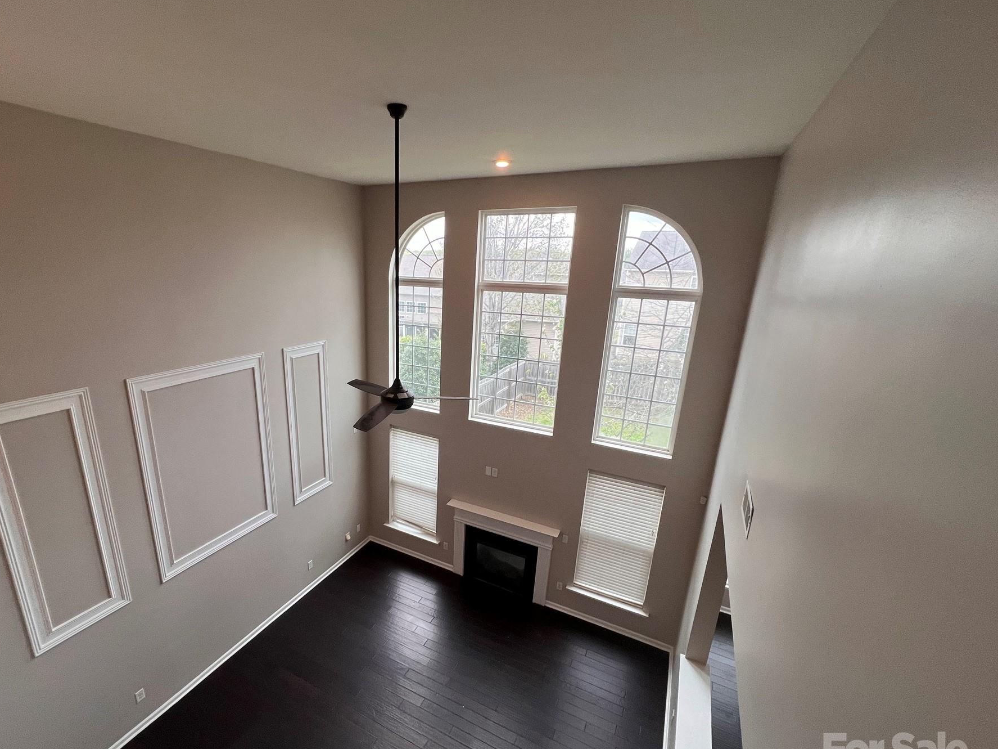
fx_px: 432
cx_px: 433
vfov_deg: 81.6
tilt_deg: -17.1
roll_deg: -1.5
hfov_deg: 97.6
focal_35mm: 15
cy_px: 406
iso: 100
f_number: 1.8
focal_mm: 1.57
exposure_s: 1/120
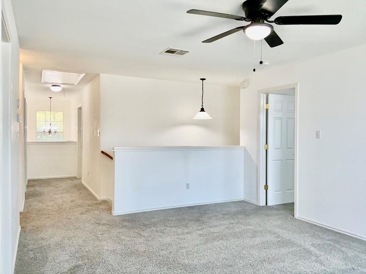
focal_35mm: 27
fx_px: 285
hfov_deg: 65.3
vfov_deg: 51.4
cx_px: 183
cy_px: 137
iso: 80
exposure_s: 1/100
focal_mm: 3
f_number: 1.8
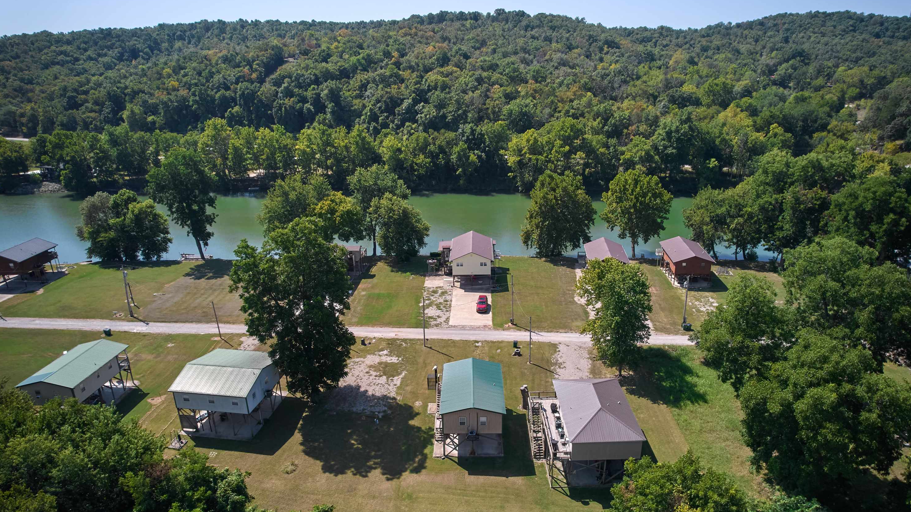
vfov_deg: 47.5
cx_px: 472
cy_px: 297
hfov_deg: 76.3
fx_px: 580
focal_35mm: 24
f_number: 2.8
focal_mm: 8.38
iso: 100
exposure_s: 1/1600
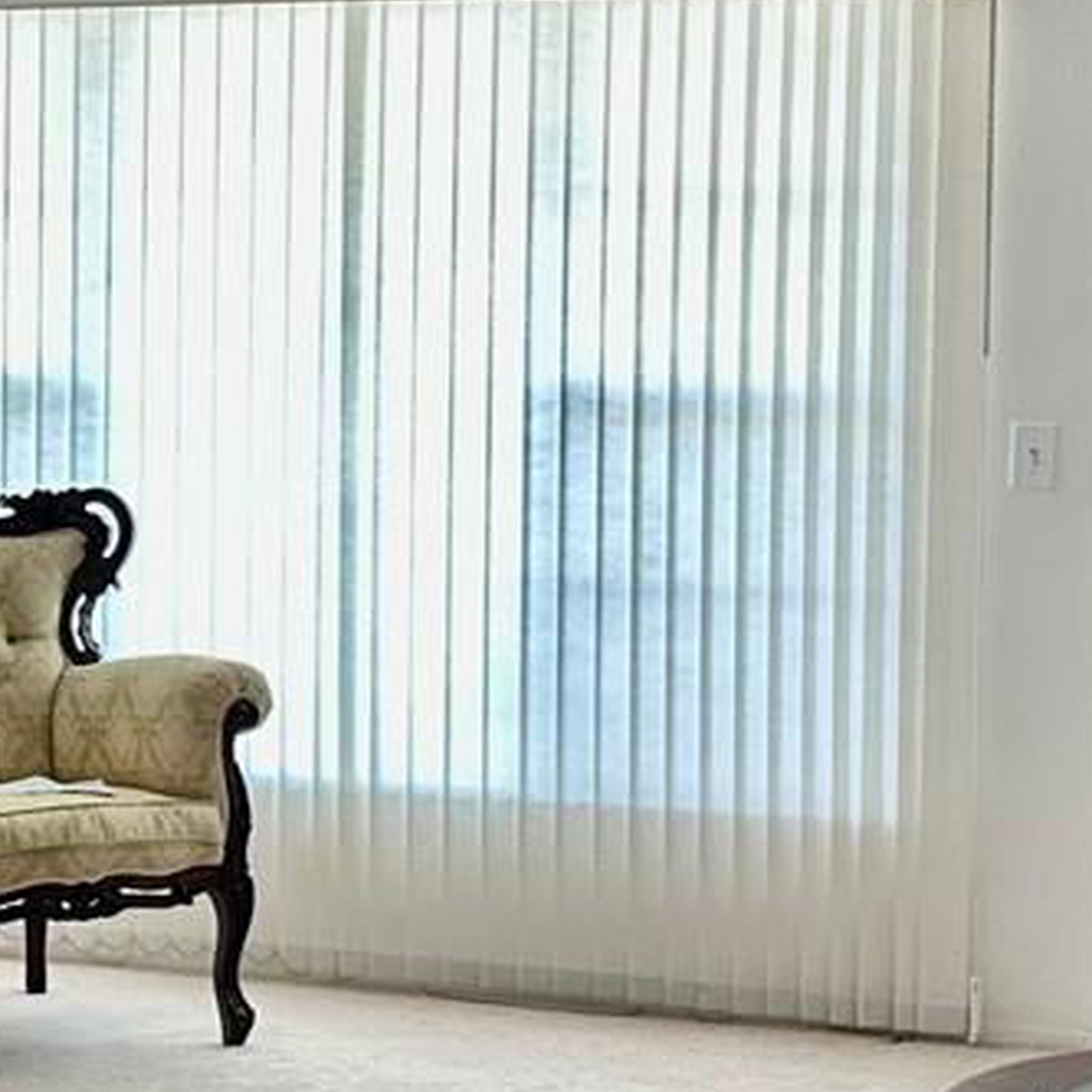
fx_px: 3640
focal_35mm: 102
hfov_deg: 16.7
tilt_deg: -2.8
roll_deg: -0.9
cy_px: 453
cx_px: 33
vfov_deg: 17.0
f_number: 1.78
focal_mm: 6.86
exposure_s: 1/60
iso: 125
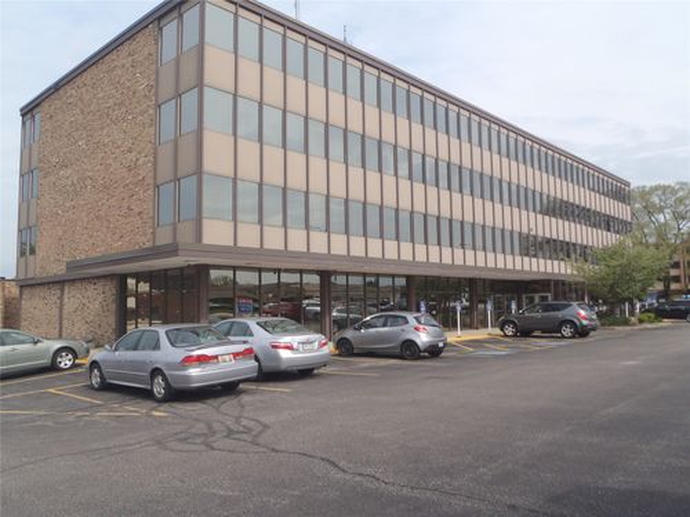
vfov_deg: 49.7
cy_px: 258
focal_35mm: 28
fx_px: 558
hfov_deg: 63.4
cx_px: 345
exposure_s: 1/500
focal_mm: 5
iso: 80
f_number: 4.5
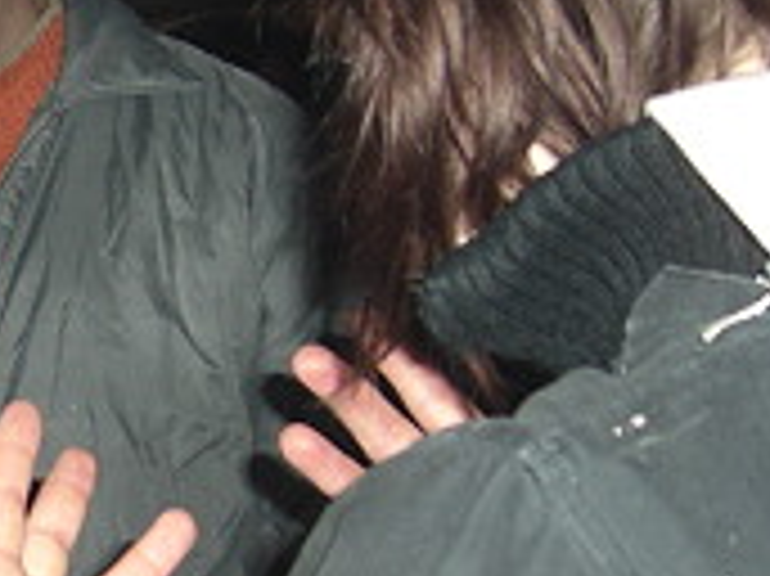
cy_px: 461
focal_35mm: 126
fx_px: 2801
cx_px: -426
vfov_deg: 11.7
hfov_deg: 14.5
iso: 200
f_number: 2.8
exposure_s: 1/60
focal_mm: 7.9
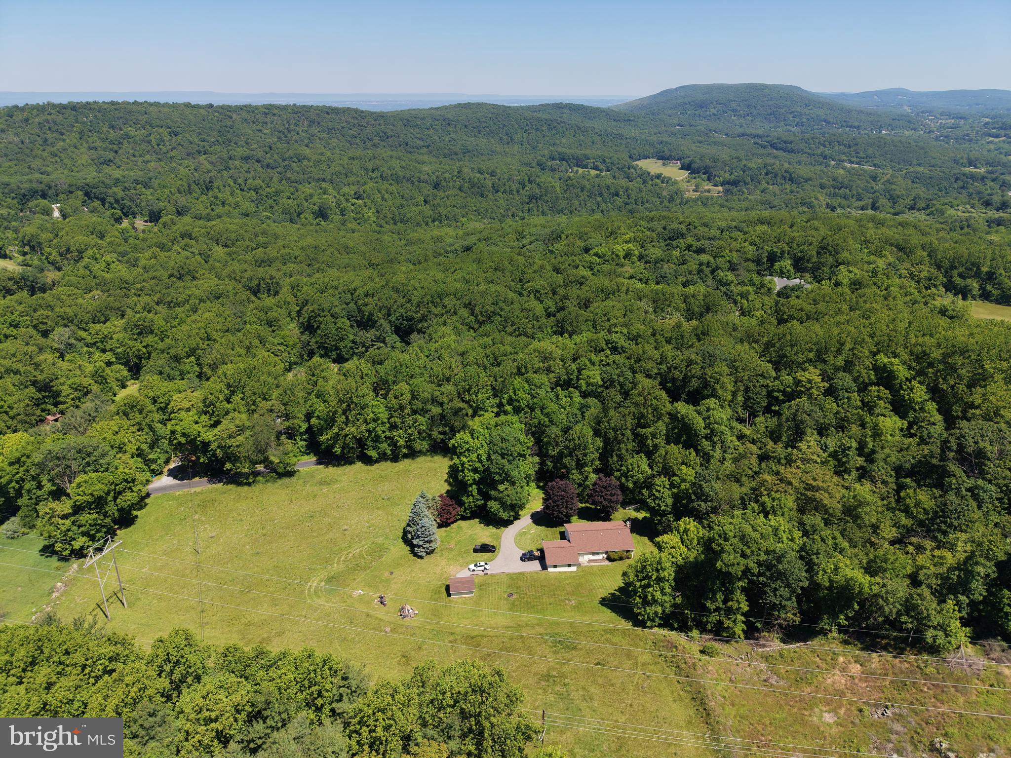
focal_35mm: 24
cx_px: 506
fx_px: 701
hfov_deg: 71.6
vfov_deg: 56.8
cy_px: 379
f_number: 1.8
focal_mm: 8.67
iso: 200
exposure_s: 1/4000
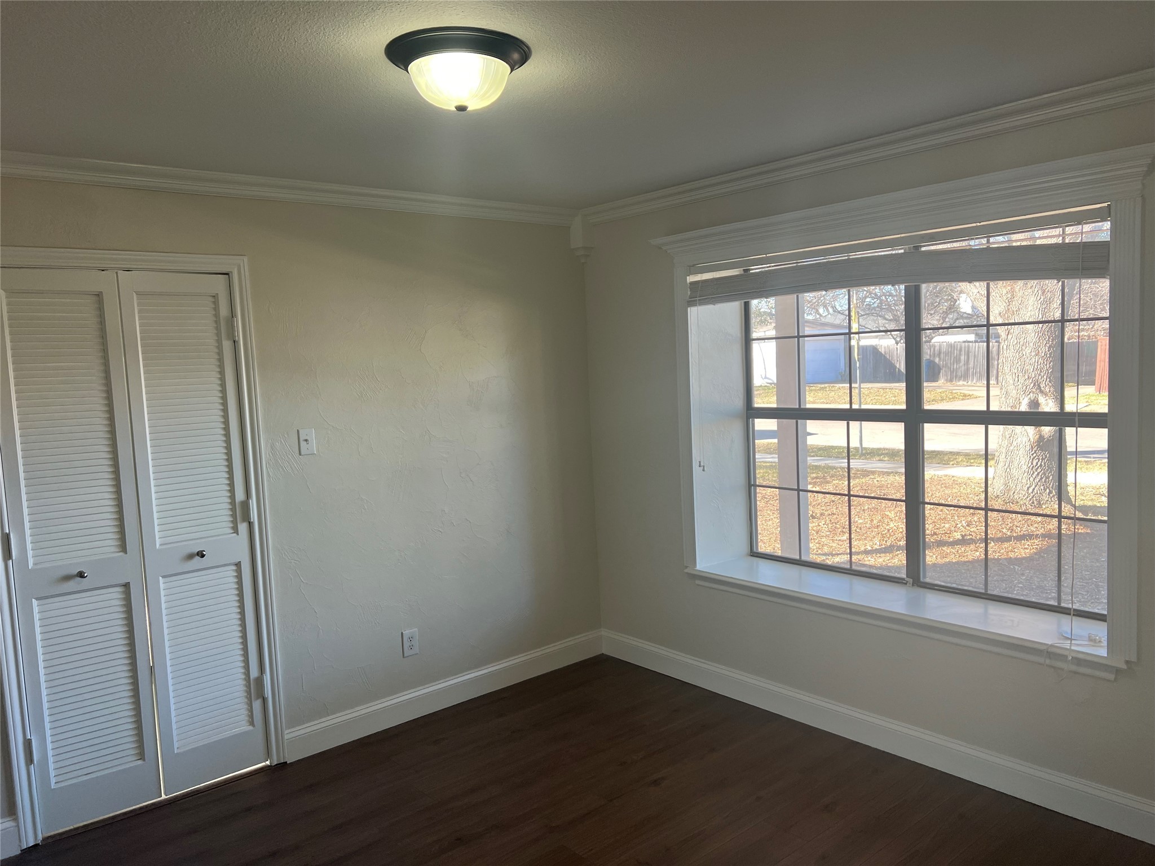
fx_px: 868
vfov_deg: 53.1
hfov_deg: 67.3
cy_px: 433
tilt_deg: -5.7
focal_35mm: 26
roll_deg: +3.1
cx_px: 578
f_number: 1.5
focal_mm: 5.7
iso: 40
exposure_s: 1/161
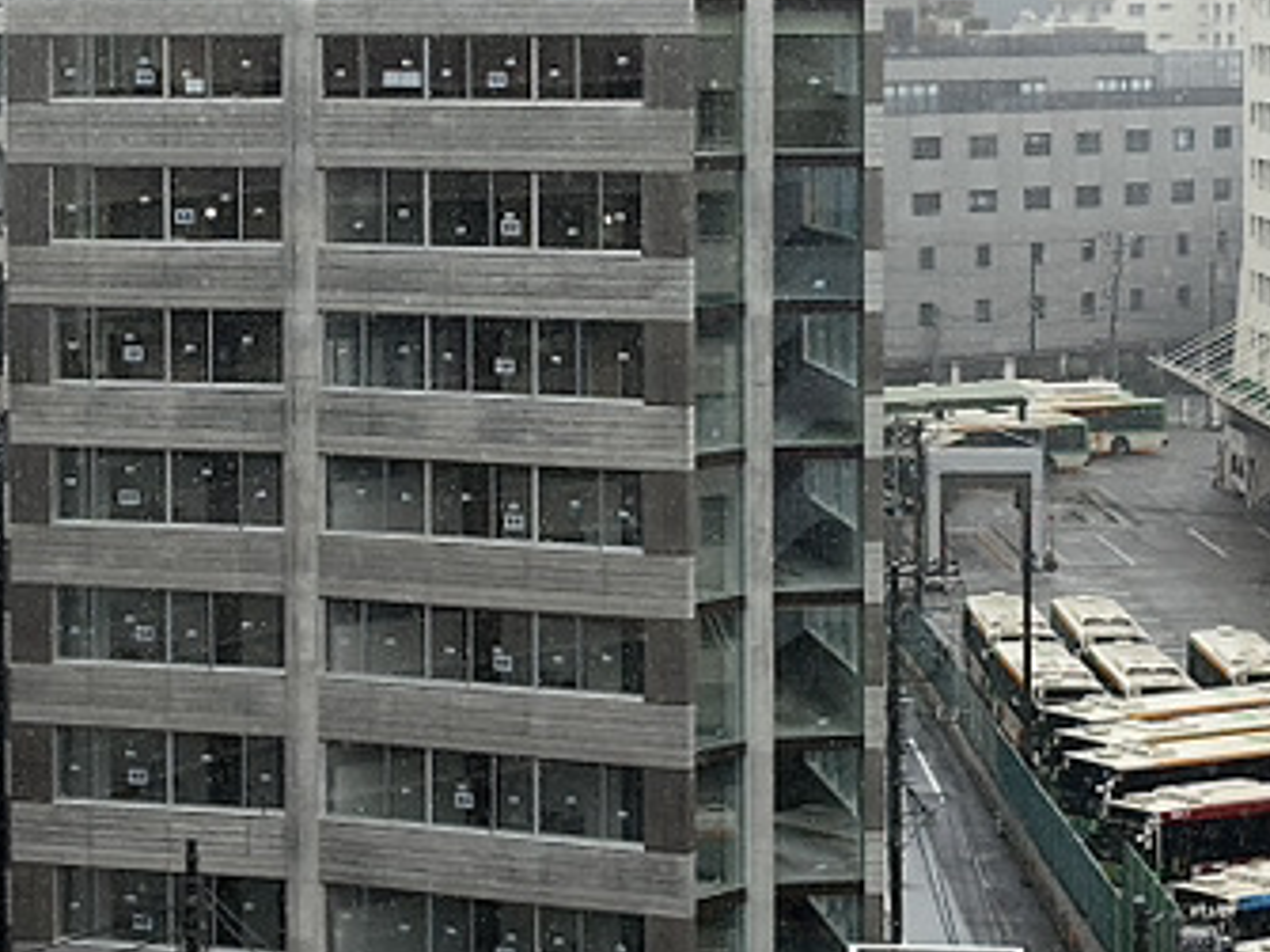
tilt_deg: -2.2
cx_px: 281
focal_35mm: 129
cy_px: 190
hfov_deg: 15.2
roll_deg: +0.4
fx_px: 4731
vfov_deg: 11.4
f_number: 1.78
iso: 64
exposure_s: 1/3226
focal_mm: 6.76
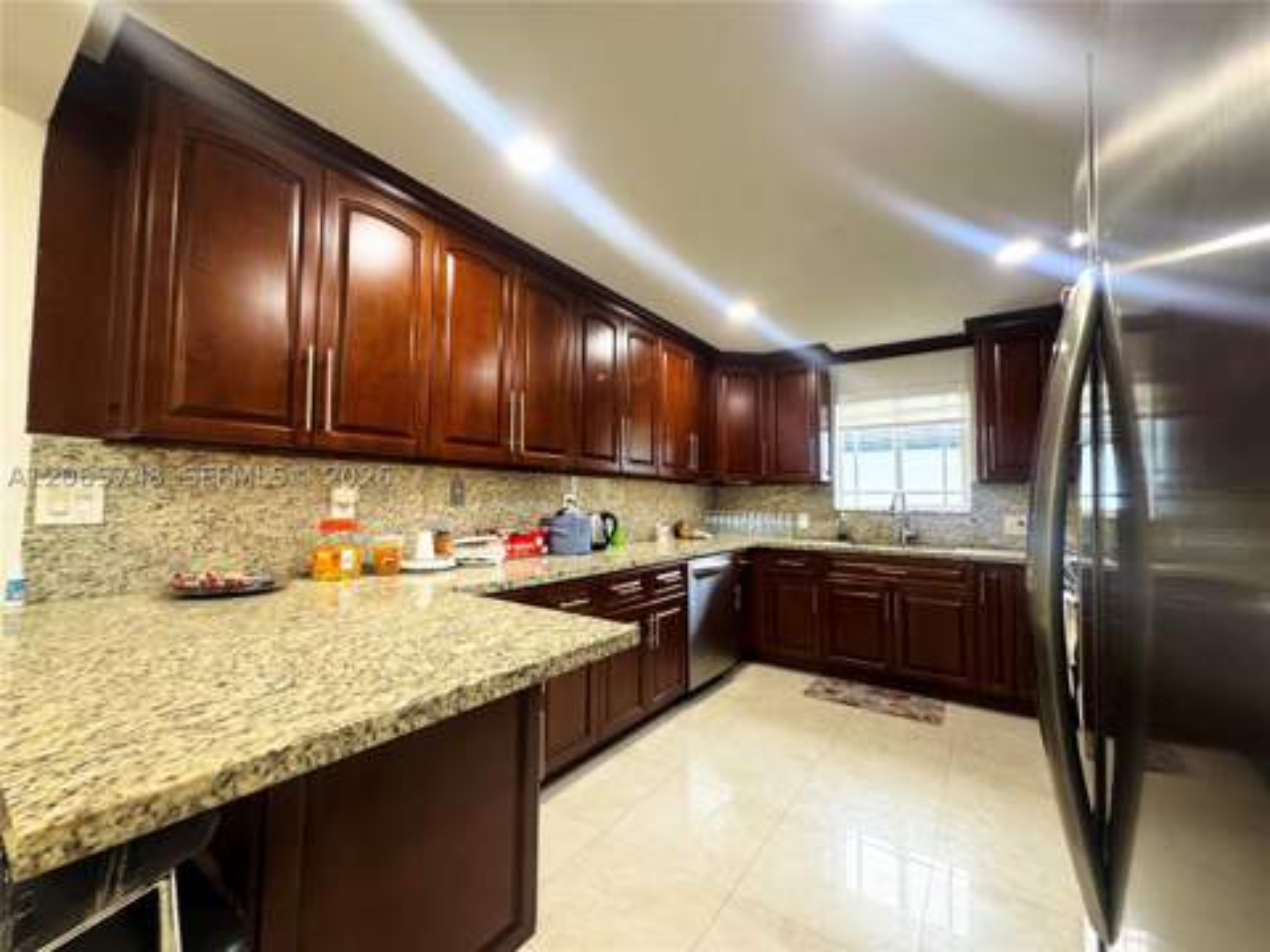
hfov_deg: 102.1
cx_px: 635
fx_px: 514
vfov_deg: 85.7
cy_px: 476
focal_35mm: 14
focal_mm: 2.22
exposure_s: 1/60
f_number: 2.2
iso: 250
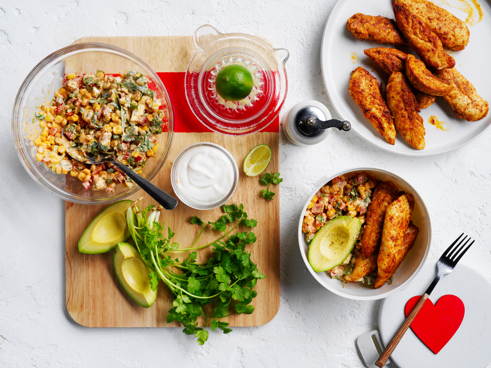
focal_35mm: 51
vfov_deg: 28.5
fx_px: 723
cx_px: 246
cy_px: 184
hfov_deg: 37.5
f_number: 11
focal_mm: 65
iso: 100
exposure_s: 1/5
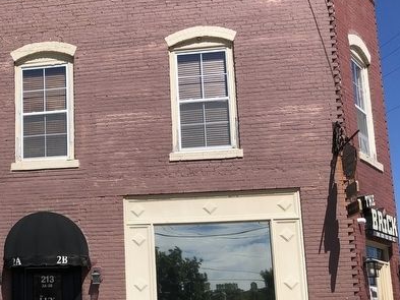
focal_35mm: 57
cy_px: 215
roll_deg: +0.0
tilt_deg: +11.1
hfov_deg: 31.6
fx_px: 659
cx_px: 15
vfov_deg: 25.4
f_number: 1.8
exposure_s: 1/3247
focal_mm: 4
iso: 20
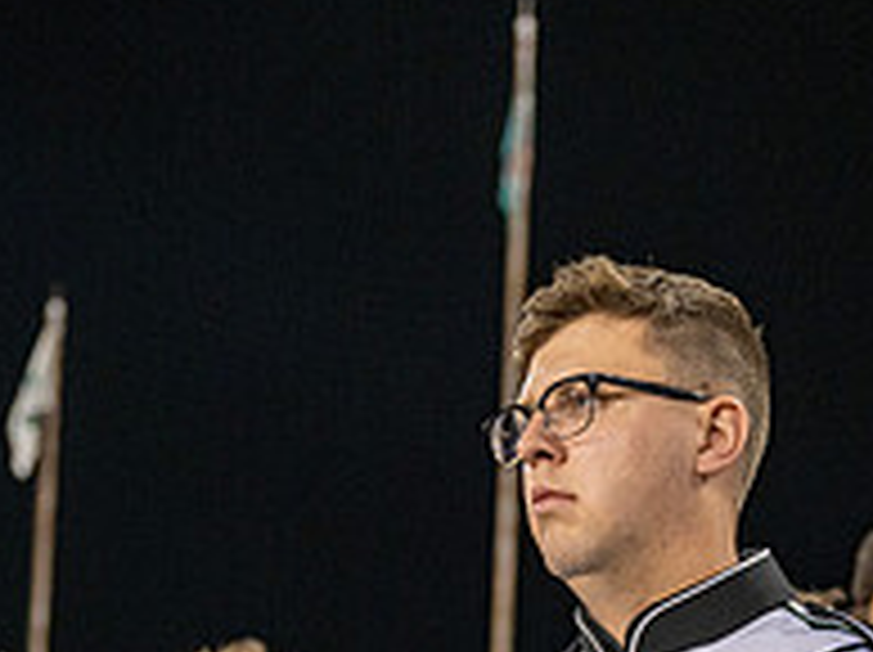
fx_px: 2645
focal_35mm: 105
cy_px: 877
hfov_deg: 18.7
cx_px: 472
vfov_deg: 13.5
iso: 2000
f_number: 3.2
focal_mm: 47
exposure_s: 1/500
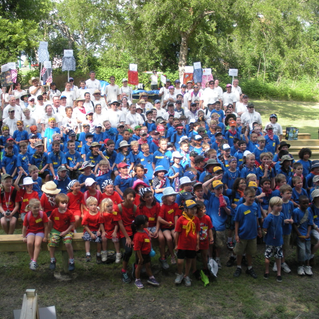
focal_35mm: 43
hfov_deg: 39.2
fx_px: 448
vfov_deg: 39.2
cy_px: 158
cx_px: 158
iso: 64
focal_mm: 6.3
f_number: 3.5
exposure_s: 1/140
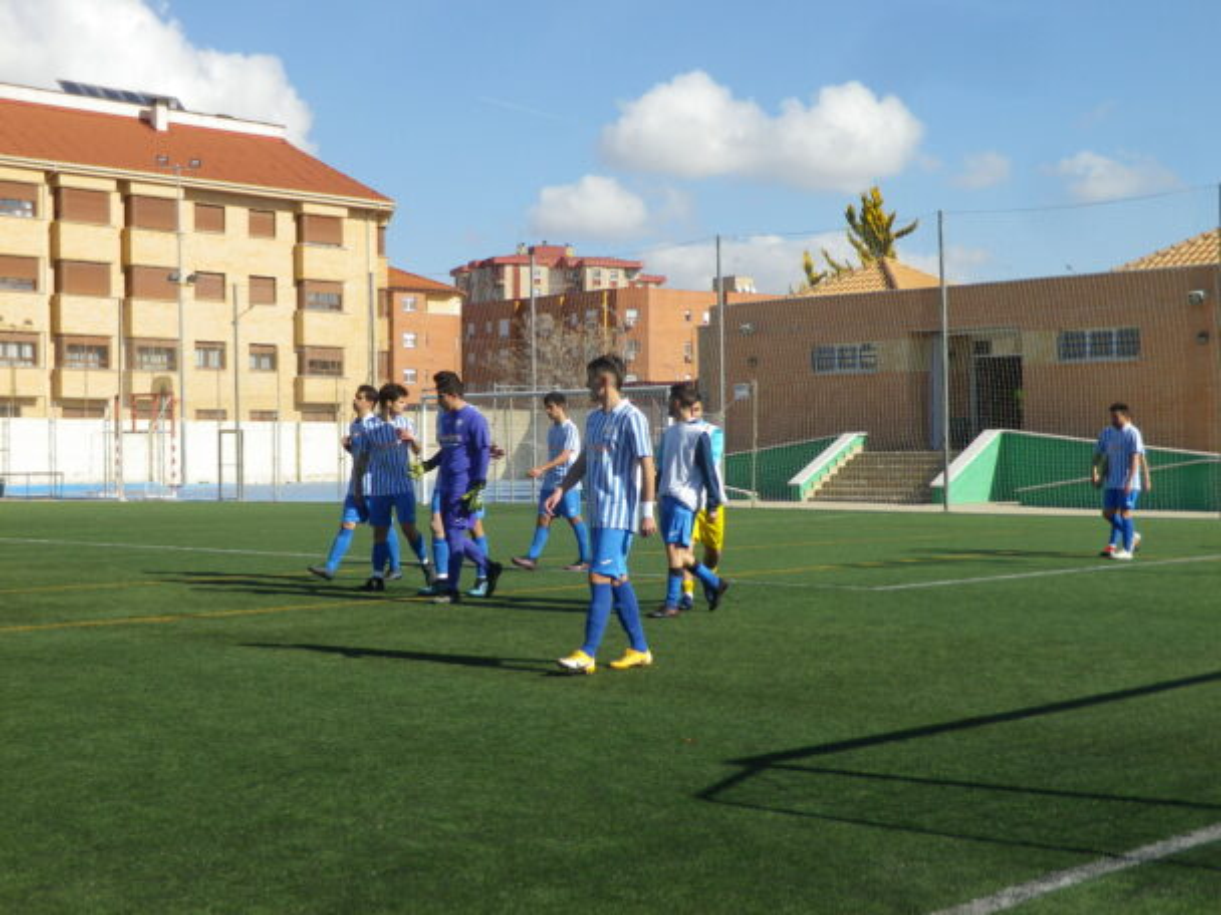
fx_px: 1869
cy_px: 458
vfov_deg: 27.5
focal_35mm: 53
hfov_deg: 36.2
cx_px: 610
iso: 80
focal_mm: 9.5
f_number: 4.4
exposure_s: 1/640
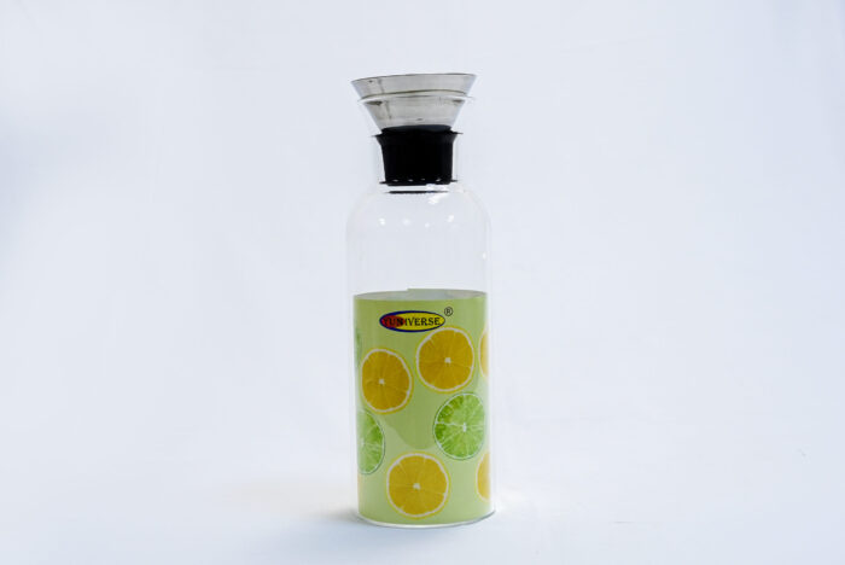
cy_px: 282
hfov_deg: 35.0
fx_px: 1339
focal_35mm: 57
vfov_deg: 23.8
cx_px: 422
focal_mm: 57
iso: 3200
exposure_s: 1/125
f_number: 13
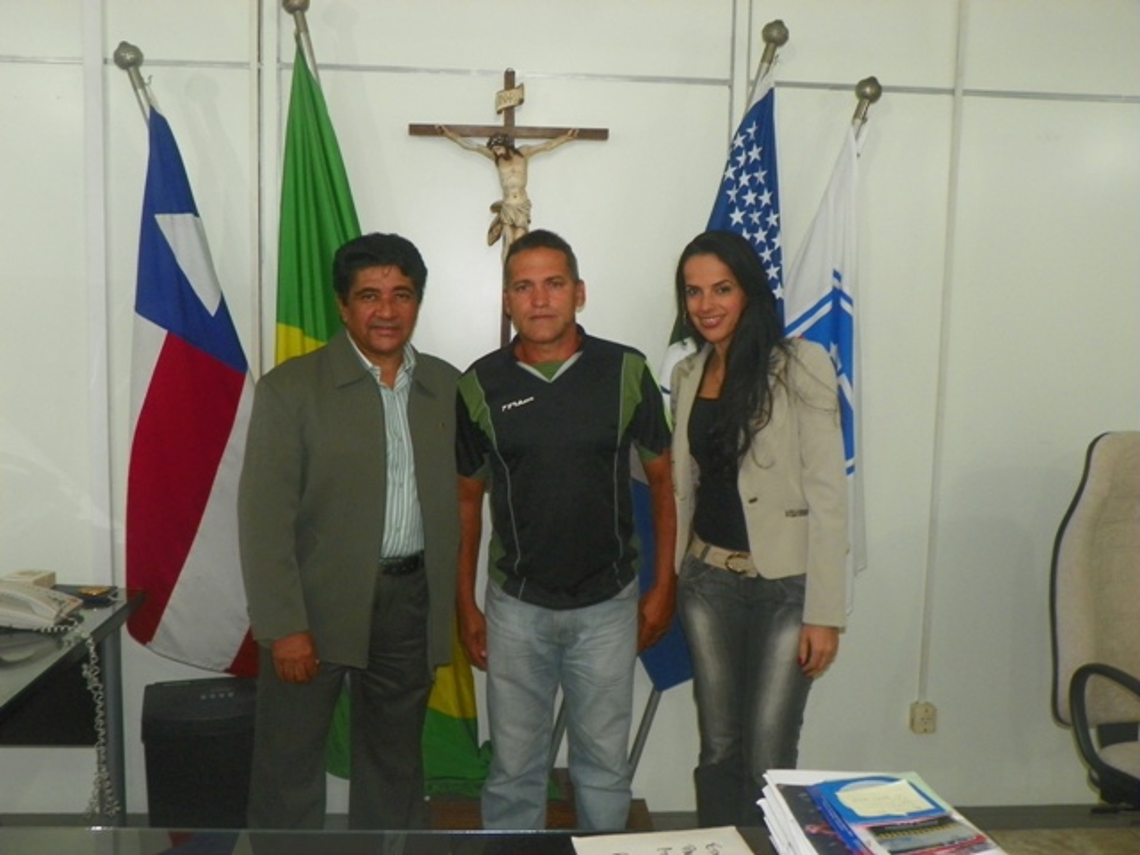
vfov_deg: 42.9
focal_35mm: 33
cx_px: 570
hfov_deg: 55.4
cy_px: 428
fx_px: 1087
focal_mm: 5.9
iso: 200
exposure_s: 1/30
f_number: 2.8
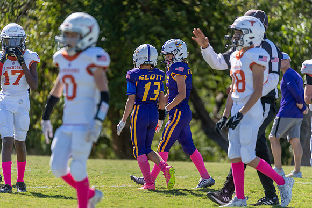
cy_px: 104
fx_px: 1813
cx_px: 156
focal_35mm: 209
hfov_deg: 9.8
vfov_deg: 6.6
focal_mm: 200
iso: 100
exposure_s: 1/1600
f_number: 2.8
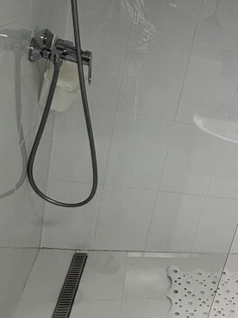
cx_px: 318
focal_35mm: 39
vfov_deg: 47.9
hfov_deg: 29.0
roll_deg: -21.0
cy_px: 161
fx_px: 358
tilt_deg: -18.9
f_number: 2.2
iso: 320
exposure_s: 1/50
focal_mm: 2.22
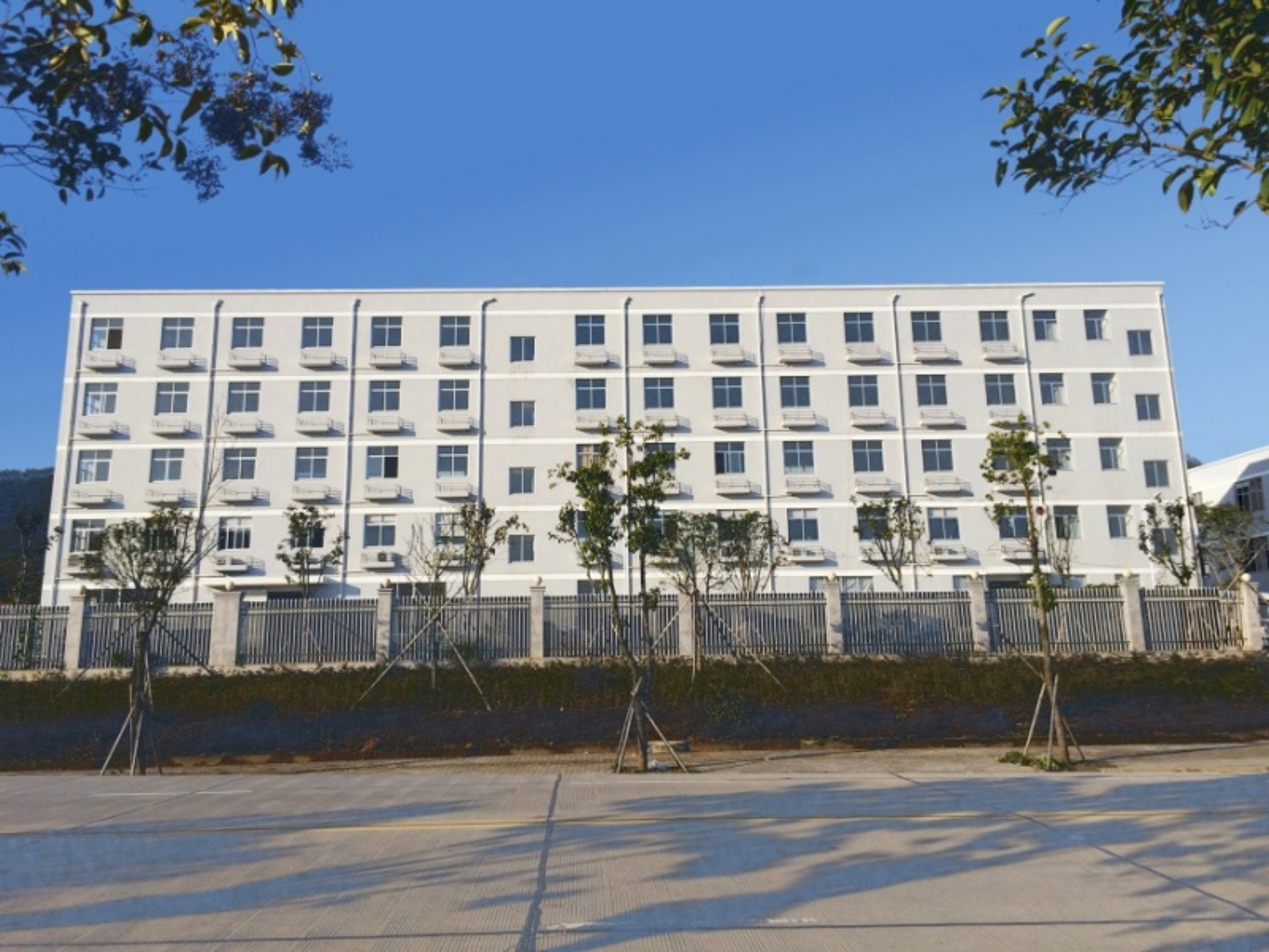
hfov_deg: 60.0
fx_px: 1100
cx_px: 634
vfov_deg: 46.8
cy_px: 476
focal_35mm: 30
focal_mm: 4.12
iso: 32
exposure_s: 1/2564
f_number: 2.2
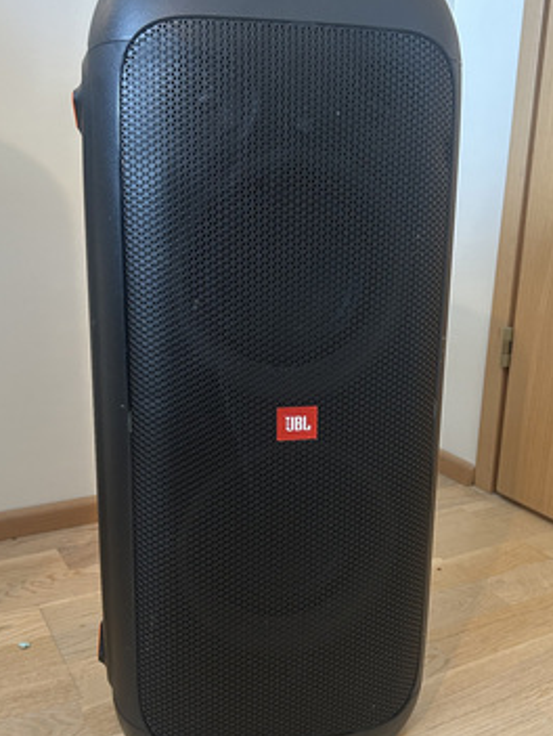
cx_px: 298
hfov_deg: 38.7
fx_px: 787
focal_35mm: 37
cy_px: 398
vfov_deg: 50.0
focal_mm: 5.7
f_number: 1.5
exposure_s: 1/60
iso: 250
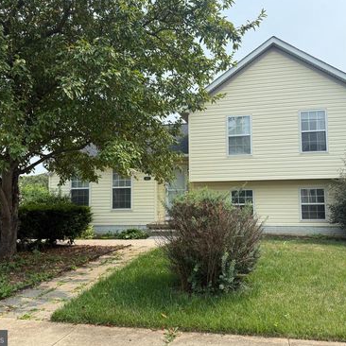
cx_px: 186
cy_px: 172
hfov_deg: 55.6
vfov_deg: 55.6
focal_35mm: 29
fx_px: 328
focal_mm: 6.76
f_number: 1.78
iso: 100
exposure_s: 1/3425
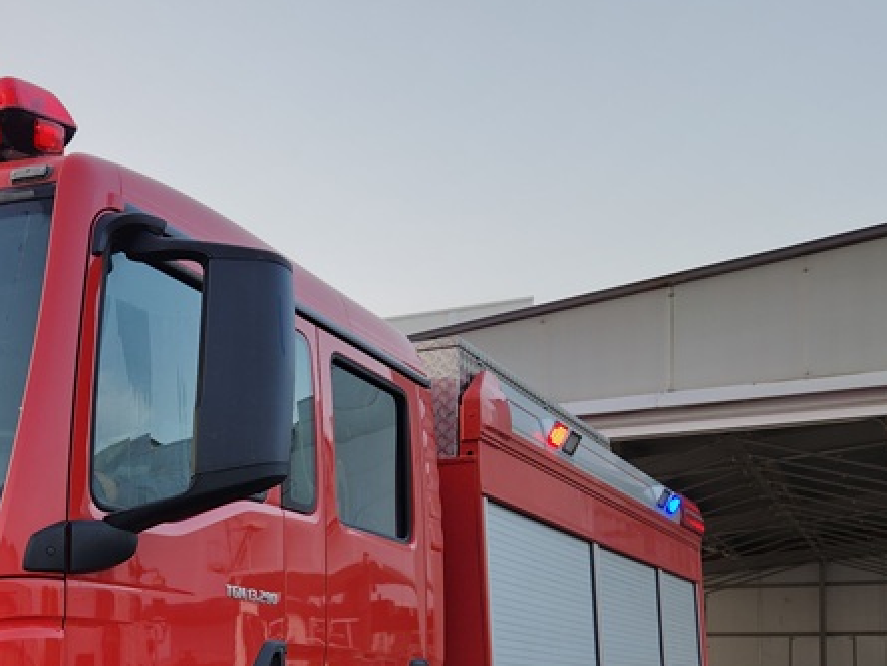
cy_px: 646
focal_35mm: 52
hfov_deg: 34.3
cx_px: 54
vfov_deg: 26.7
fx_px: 1333
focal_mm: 5.4
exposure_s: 1/189
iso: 20
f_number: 1.8
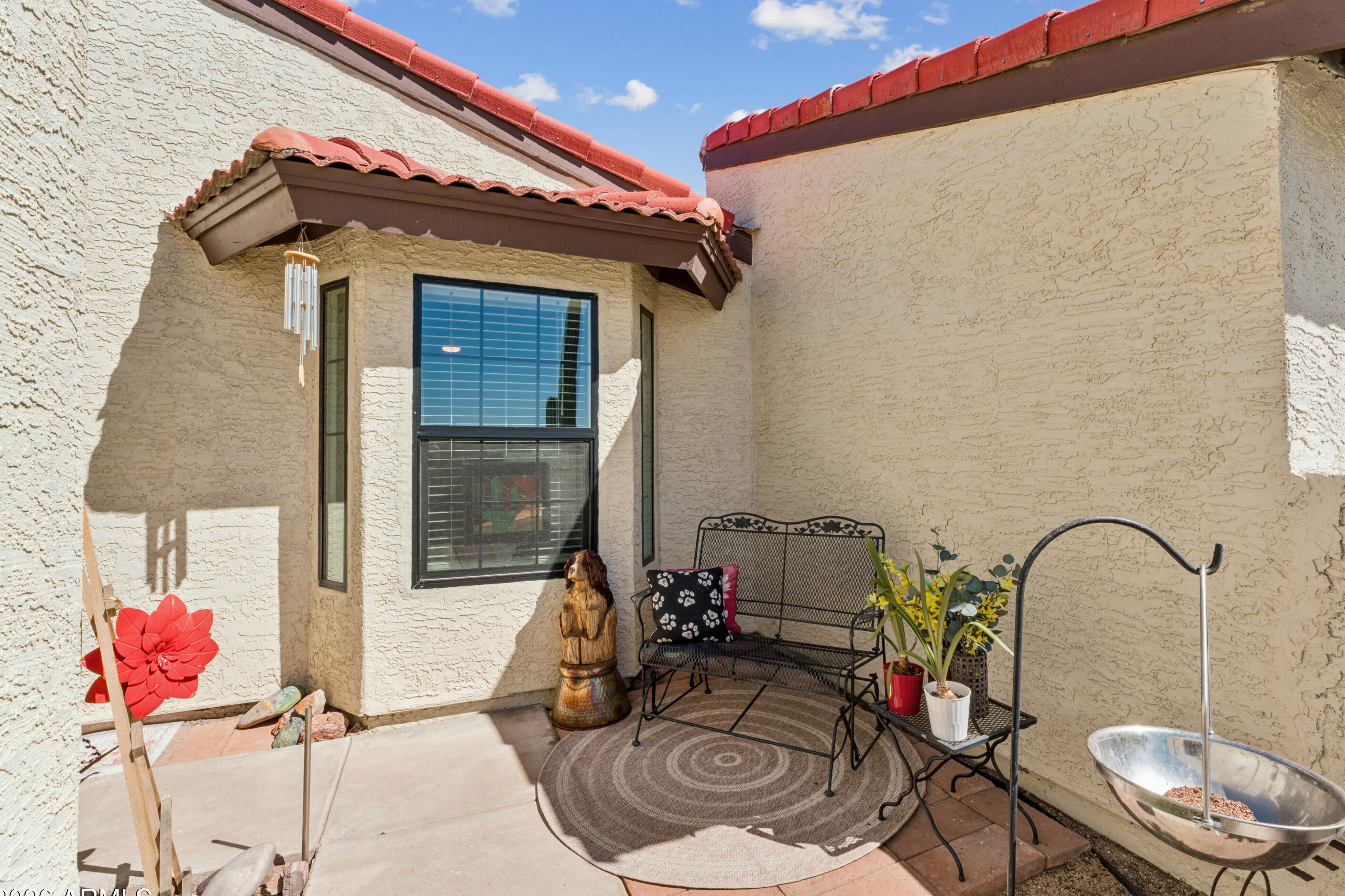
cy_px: 465
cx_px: 709
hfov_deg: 93.3
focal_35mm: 17
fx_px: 634
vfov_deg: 70.5
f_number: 22
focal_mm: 15.9
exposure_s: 1/25
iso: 100
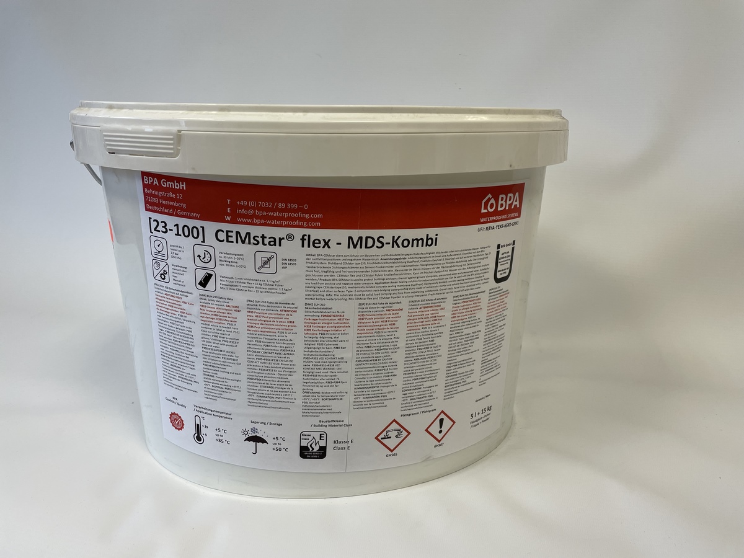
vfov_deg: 53.1
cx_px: 372
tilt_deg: -23.2
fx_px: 559
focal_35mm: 26
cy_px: 279
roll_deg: +1.2
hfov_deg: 67.3
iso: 40
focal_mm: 4.2
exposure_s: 1/100
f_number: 1.6
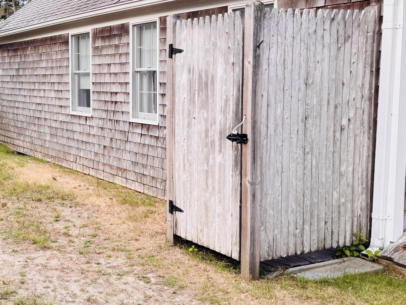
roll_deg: +1.2
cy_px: 131
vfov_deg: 29.6
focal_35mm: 49
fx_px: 575
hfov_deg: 36.2
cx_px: 29
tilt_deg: -6.0
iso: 50
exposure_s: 1/732
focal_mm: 5.96
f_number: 1.6
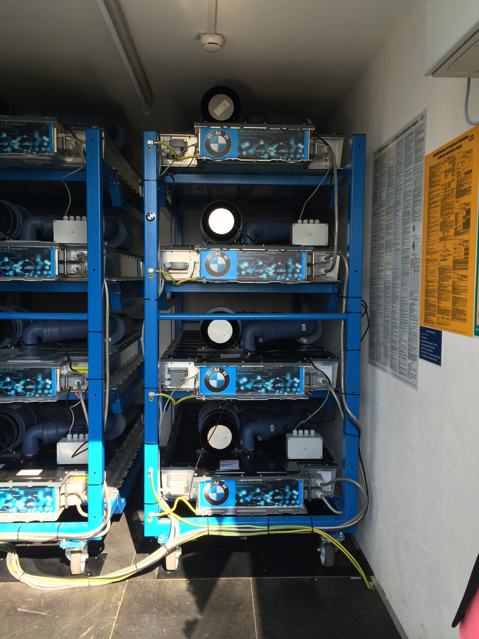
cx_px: 240
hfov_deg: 46.8
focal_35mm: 30
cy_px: 320
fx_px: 554
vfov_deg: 60.0
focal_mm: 4.12
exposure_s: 1/373
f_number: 2.2
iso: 32
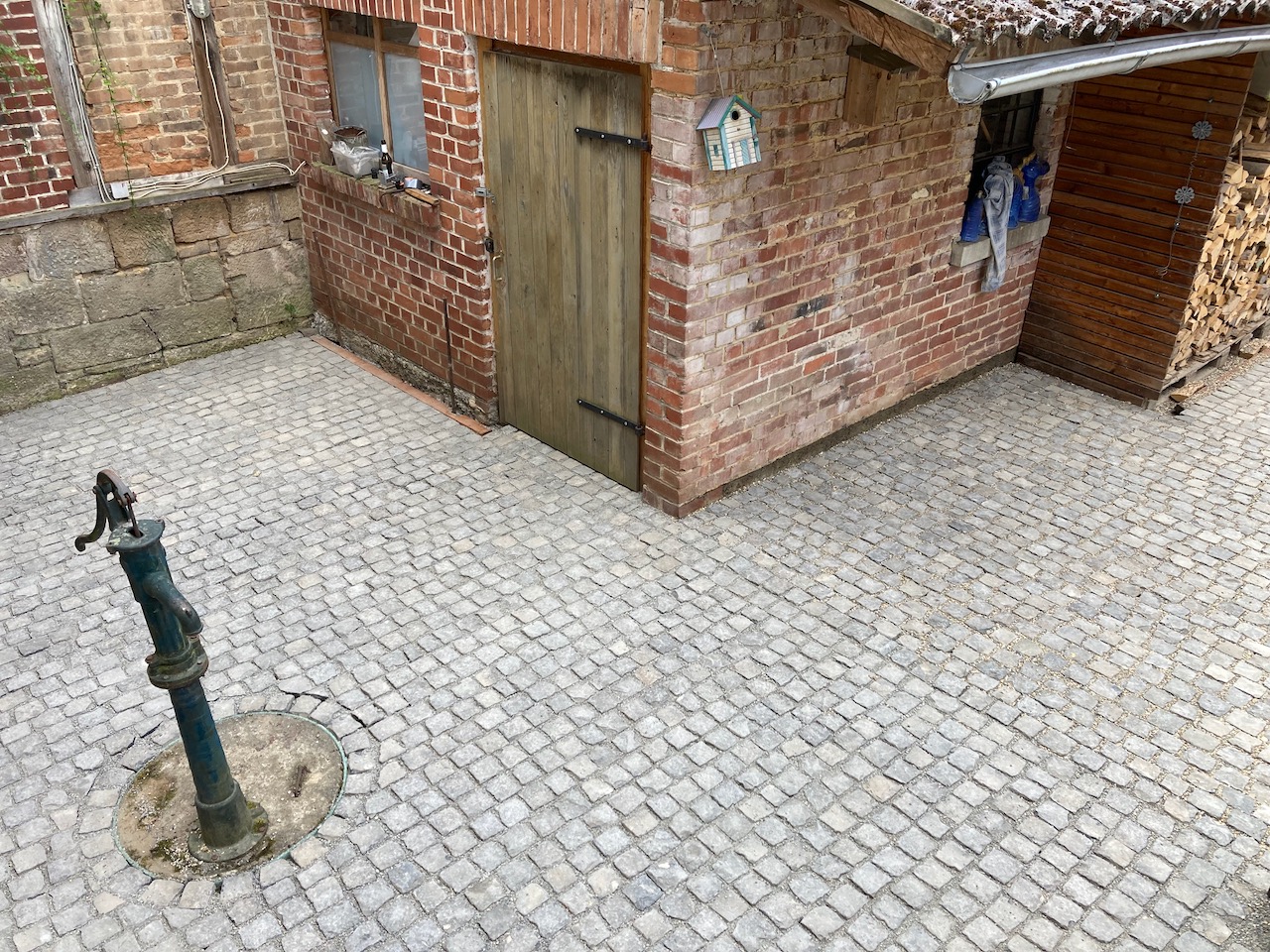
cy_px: 476
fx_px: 1027
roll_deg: -0.7
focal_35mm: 28
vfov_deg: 49.7
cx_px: 635
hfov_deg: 63.4
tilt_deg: -29.7
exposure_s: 1/166
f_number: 1.8
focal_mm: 3.99
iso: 20
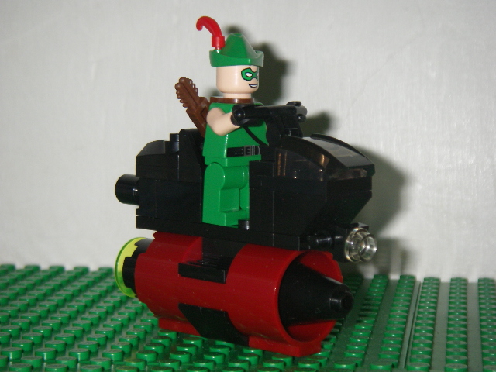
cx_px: 248
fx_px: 1390
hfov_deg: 20.2
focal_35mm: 97
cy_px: 186
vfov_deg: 15.2
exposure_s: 1/80
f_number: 3.9
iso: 160
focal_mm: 16
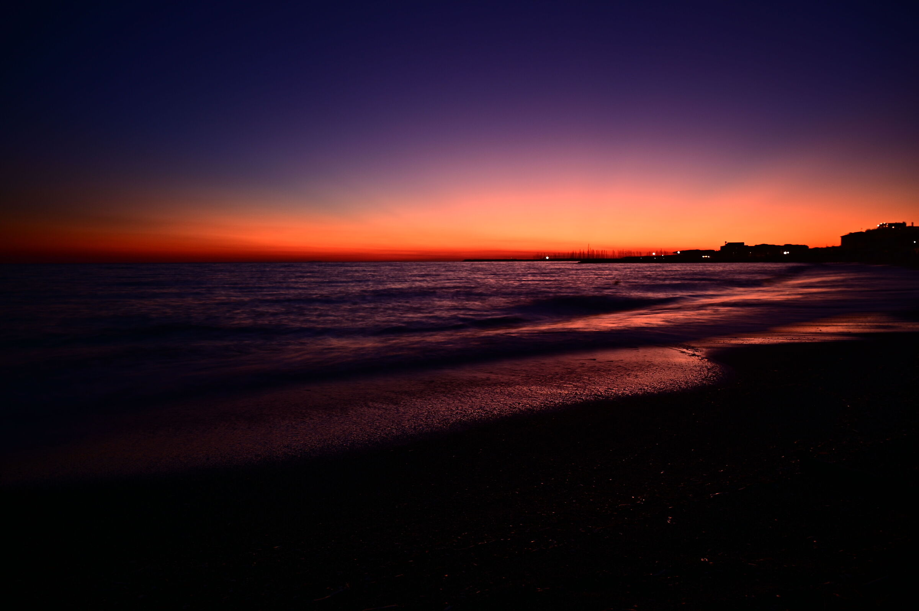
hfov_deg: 73.8
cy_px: 306
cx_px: 460
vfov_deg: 53.1
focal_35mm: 24
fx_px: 612
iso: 100
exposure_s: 1/1.3
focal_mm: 24
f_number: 6.3
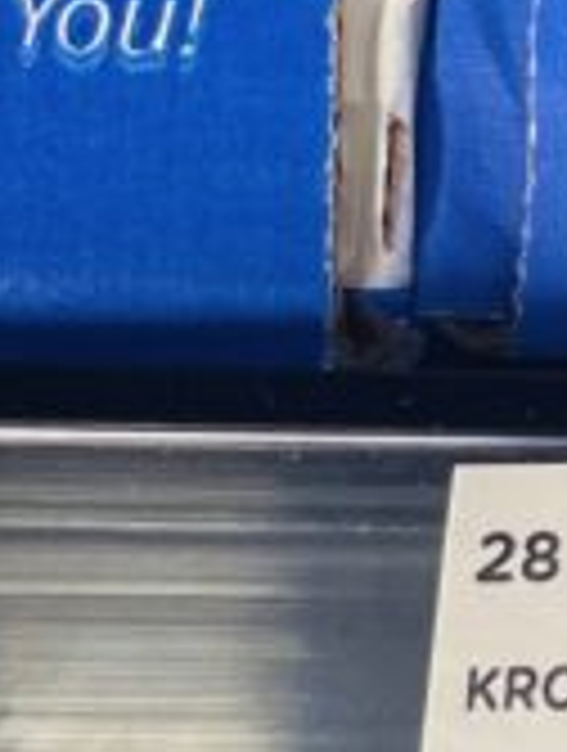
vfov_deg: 12.2
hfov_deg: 8.4
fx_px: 3459
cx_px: 1498
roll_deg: -0.7
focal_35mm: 159
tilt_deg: +1.2
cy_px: -104
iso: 125
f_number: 1.6
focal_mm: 4.2
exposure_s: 1/116
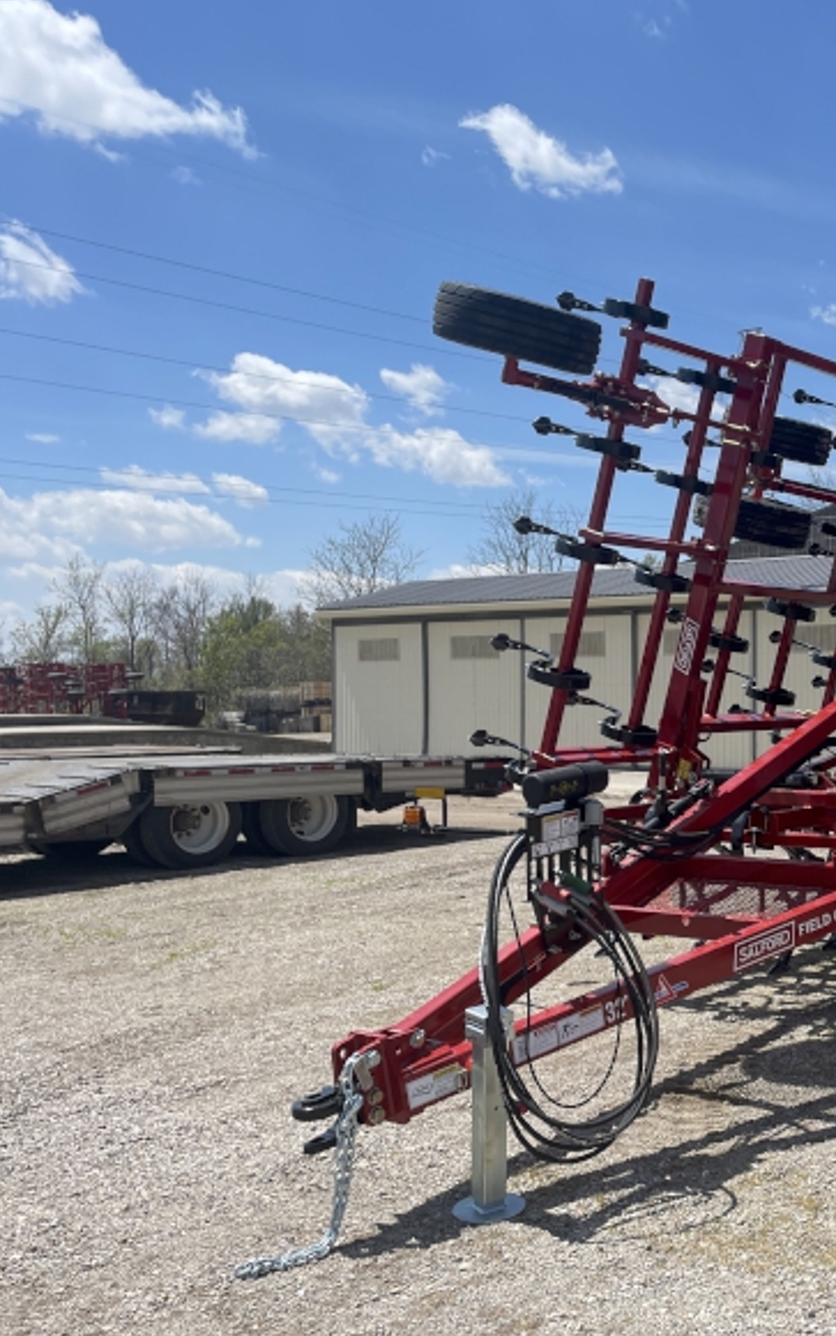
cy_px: 689
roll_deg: +2.4
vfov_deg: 51.5
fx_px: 1384
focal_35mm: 38
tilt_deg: +4.2
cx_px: 873
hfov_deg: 30.7
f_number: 1.6
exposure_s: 1/3731
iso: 32
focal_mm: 4.2
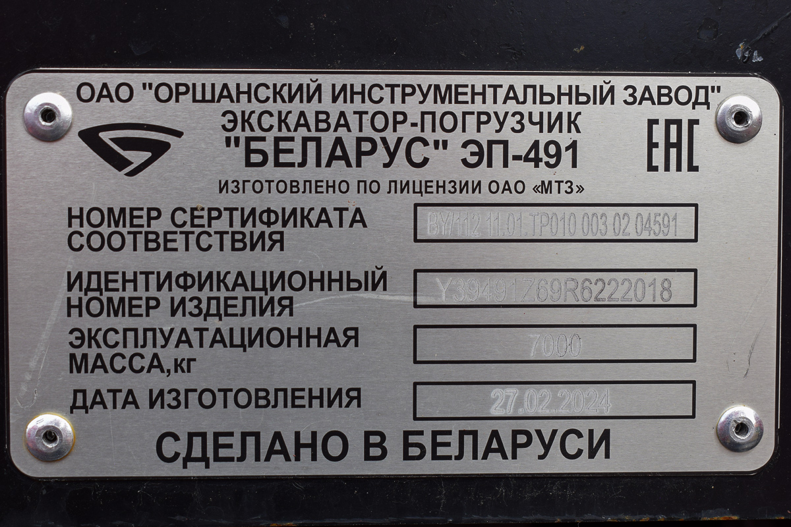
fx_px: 1318
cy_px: 264
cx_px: 396
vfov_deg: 22.6
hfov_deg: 33.4
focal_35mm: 60
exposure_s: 1/250
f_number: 8
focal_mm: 40
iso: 280
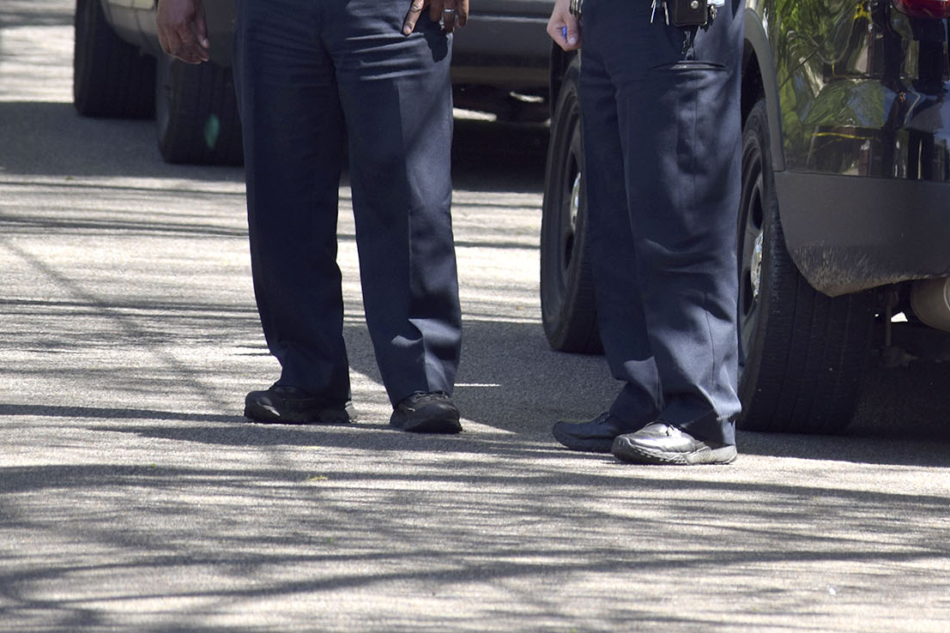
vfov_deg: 2.8
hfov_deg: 4.2
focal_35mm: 488
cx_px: 907
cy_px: -27
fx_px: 12877
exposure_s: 1/640
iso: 200
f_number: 5
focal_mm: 150
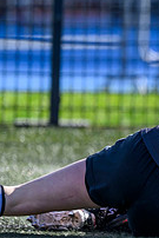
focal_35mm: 1742
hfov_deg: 0.8
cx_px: 430
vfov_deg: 1.2
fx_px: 11520
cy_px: 94
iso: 200
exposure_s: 1/1250
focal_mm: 400
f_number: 3.2
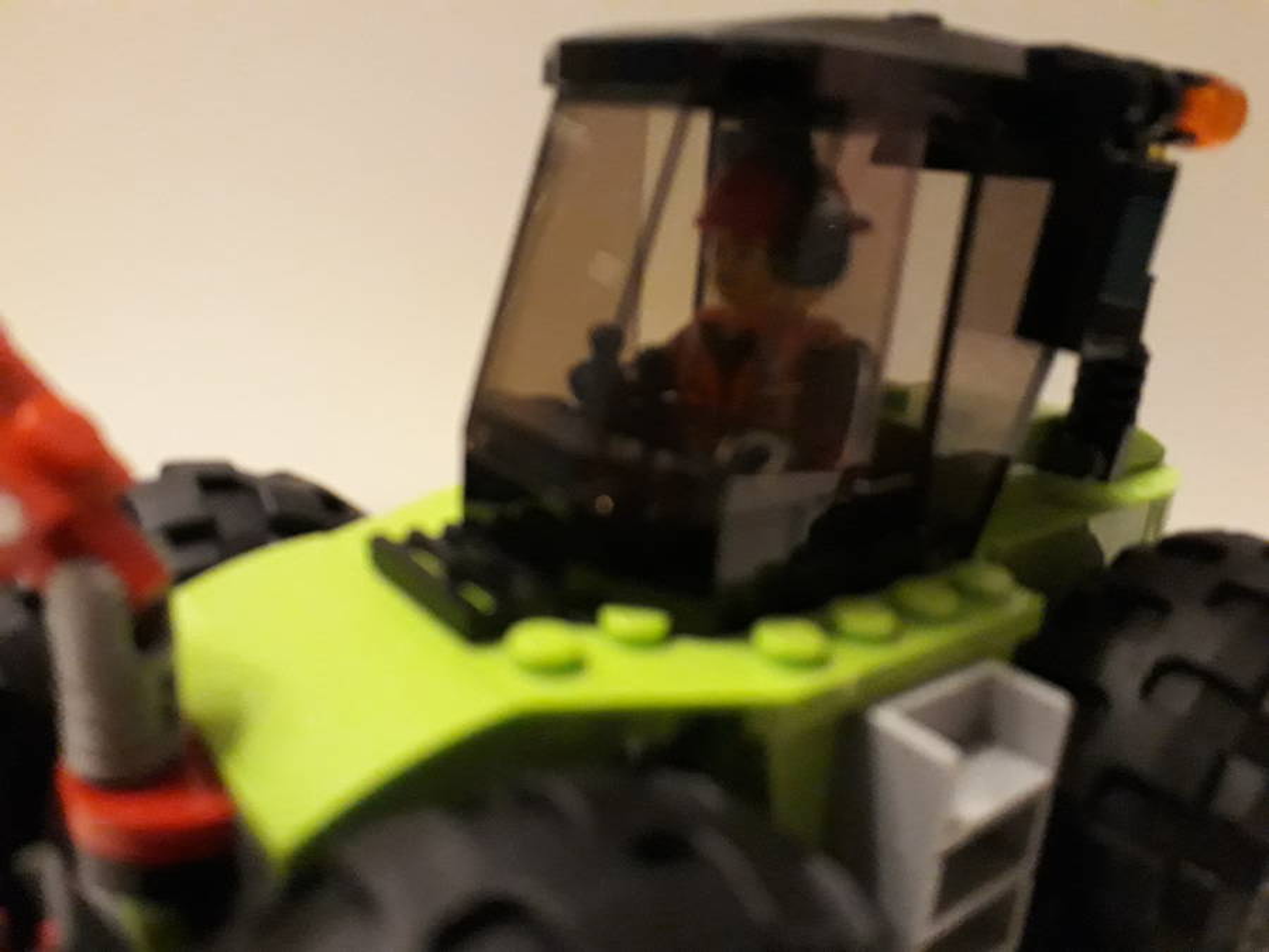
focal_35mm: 27
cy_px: 476
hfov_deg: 65.3
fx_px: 990
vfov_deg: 51.4
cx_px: 634
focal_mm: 3.6
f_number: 1.9
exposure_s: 1/17
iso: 800
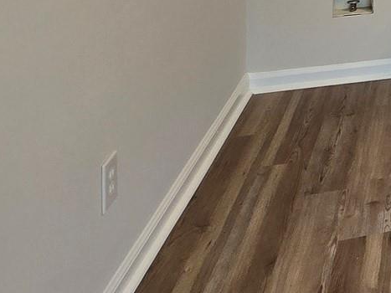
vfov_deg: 20.5
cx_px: 706
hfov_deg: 21.6
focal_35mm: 57
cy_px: -189
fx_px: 644
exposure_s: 1/60
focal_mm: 2.2
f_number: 2.2
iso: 64
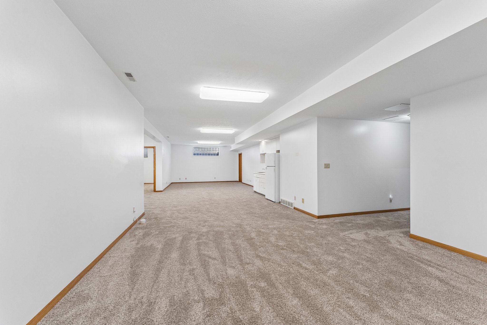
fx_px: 189
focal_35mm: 14
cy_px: 162
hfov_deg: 104.3
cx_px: 244
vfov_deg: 81.2
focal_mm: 14
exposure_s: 1/20
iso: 500
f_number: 6.3
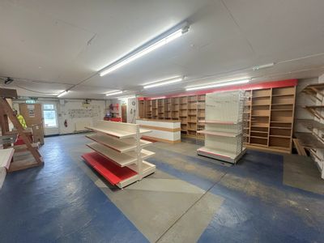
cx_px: 162
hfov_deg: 102.1
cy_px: 122
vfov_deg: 85.7
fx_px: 131
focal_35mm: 14
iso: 200
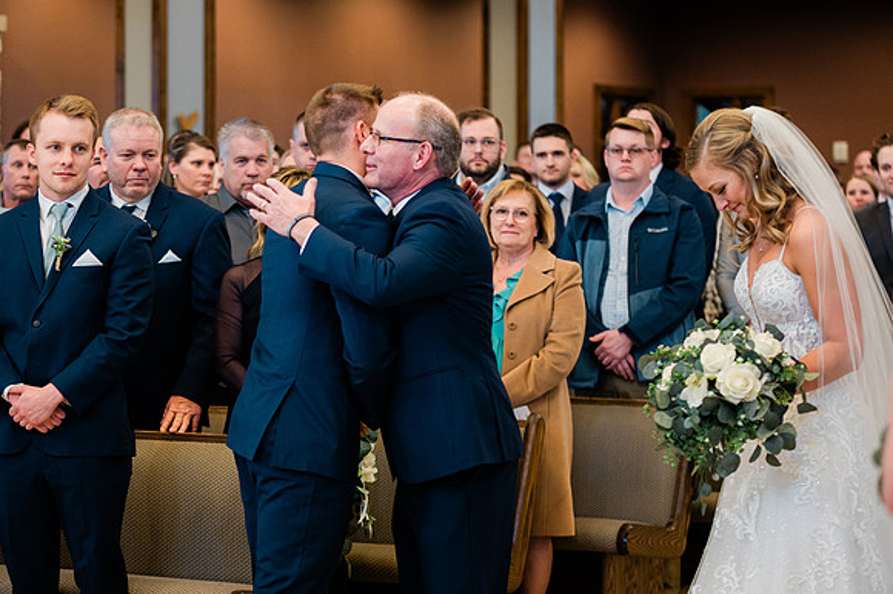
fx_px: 2362
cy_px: 332
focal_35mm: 95
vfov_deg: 14.3
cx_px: 406
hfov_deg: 21.4
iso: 1600
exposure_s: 1/250
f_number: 2.8
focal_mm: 80
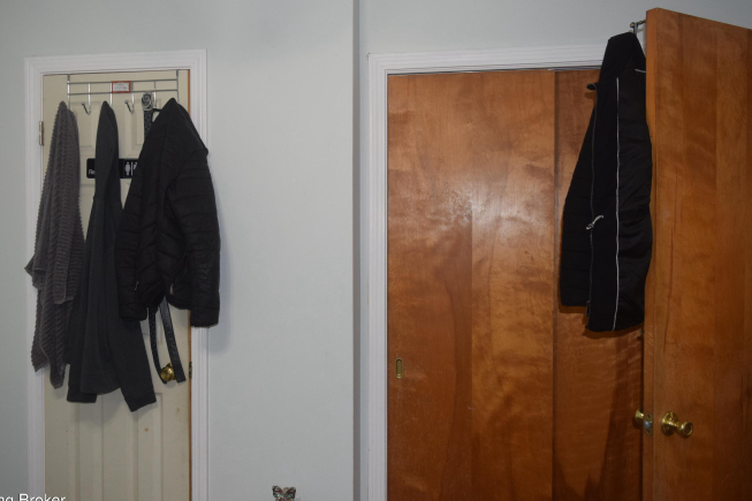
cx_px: 345
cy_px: 238
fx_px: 647
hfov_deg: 60.2
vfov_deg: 42.3
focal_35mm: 31
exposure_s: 1/60
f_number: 4
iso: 800
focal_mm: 18
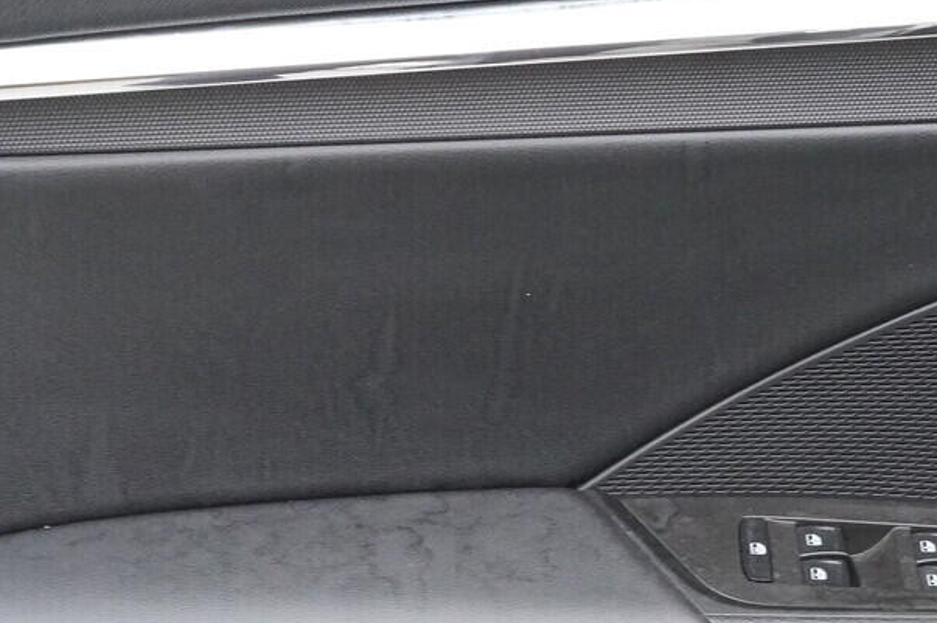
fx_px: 2237
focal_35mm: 86
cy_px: 374
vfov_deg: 15.8
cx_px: 929
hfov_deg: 22.8
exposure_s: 1/100
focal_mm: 24
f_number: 9
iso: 6400
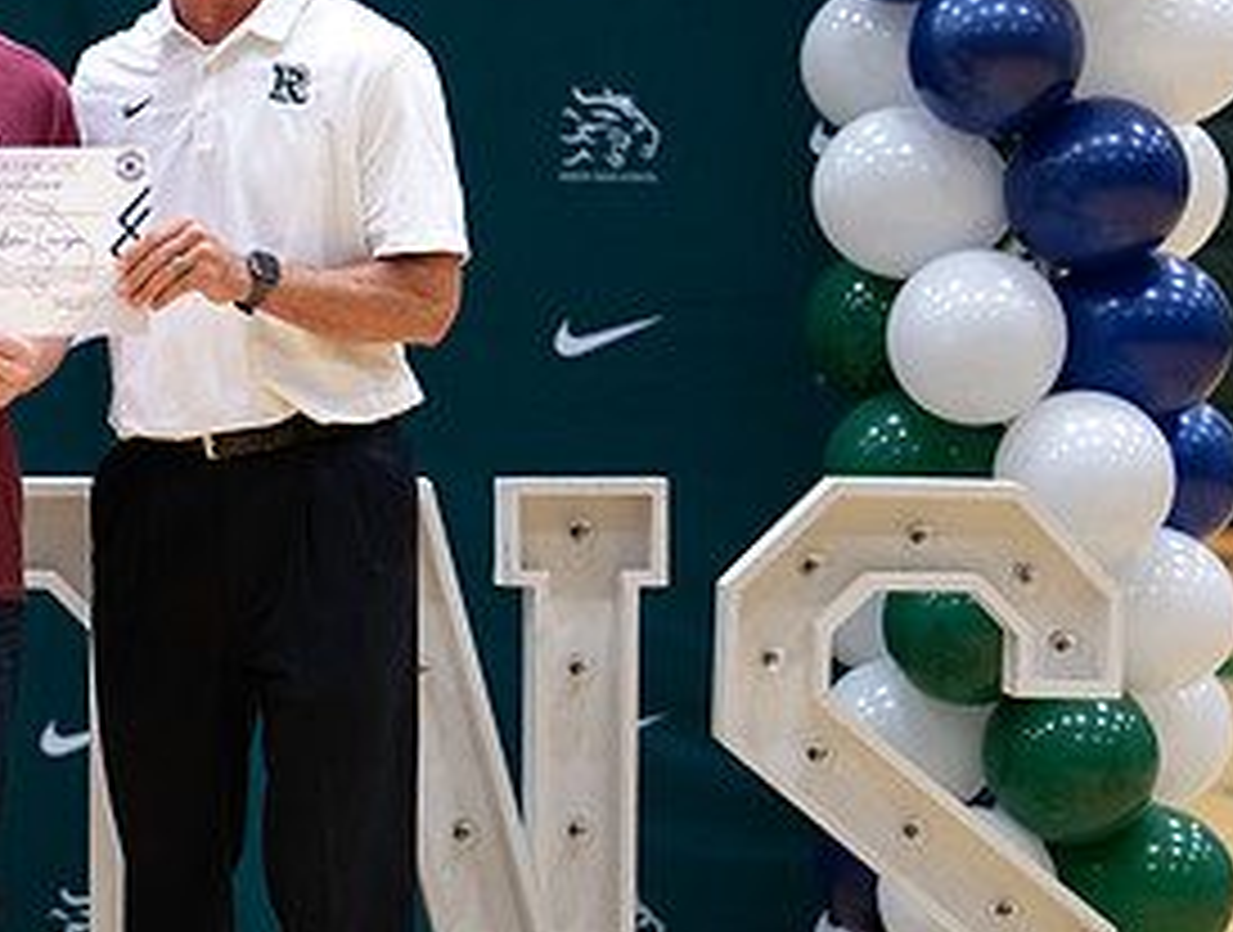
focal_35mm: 127
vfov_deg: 11.7
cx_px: 25
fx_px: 4536
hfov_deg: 15.2
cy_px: 553
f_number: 1.2
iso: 400
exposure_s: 1/320
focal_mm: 50
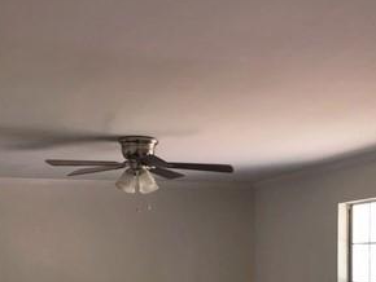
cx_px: 157
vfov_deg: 22.1
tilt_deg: -2.1
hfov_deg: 30.2
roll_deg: +0.2
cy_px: 285
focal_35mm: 64
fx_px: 696
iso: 32
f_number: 2.2
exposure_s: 1/15
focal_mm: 4.15
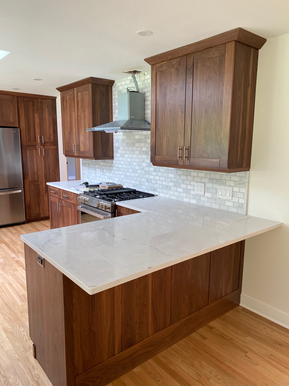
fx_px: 289
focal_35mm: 26
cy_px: 193
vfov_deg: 67.3
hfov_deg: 53.1
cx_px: 144
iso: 125
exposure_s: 1/121
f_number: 1.8
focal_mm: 4.25
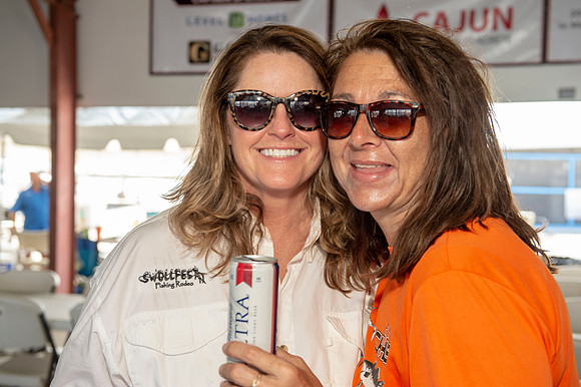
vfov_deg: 24.6
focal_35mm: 55
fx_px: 887
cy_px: 194
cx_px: 290
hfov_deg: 36.3
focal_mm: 55
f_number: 5.6
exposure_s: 1/60
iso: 200
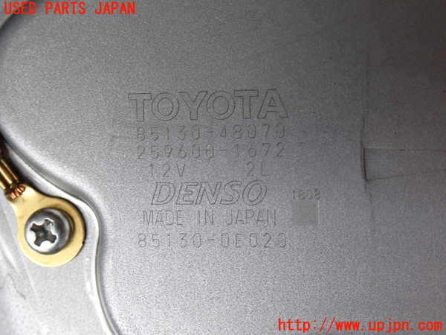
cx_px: 223
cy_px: 168
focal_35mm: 47
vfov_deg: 30.9
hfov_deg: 40.4
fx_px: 606
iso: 200
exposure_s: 1/60
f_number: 3.1
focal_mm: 8.4
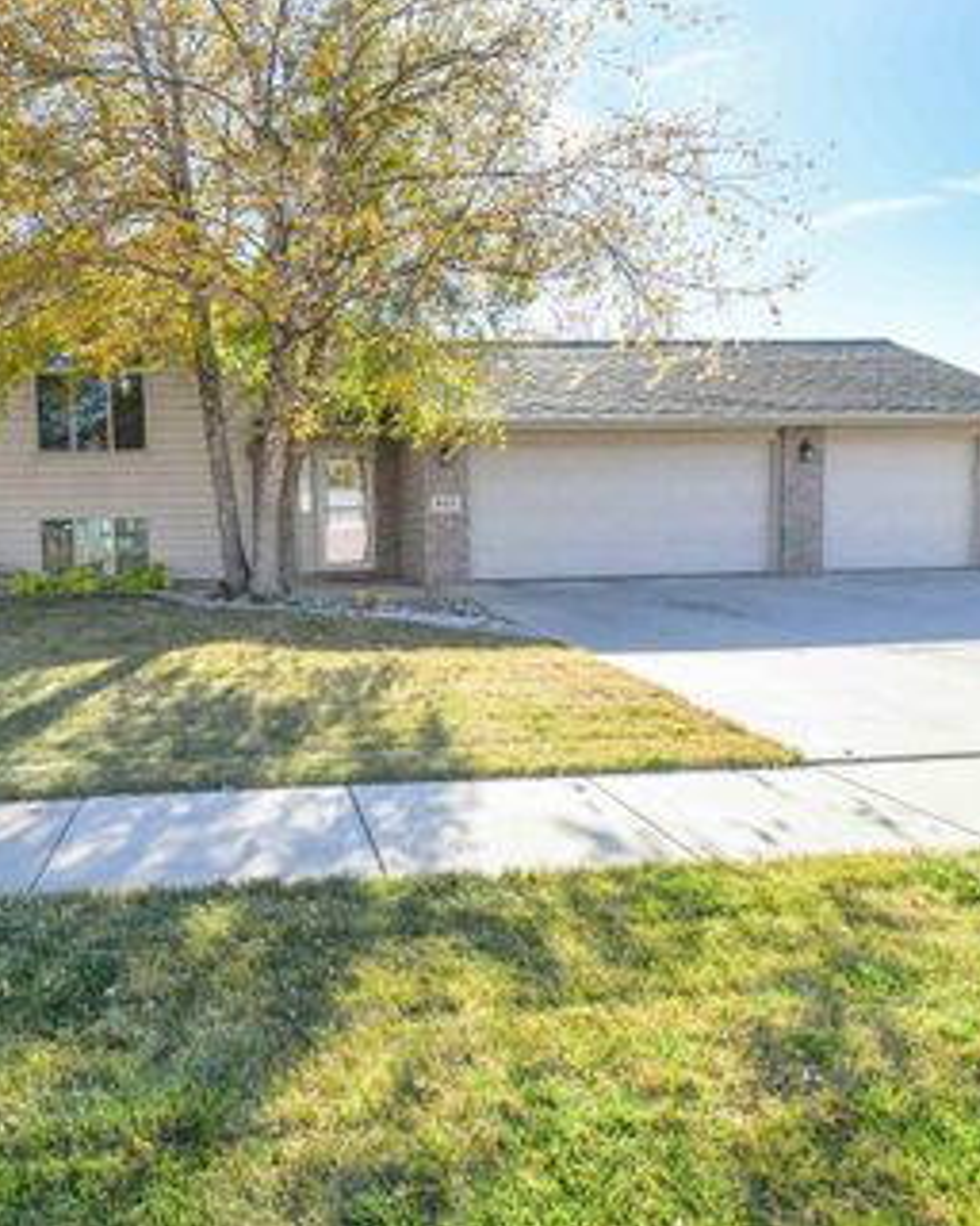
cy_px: 592
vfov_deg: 75.0
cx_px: 329
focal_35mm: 22
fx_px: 798
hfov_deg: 61.6
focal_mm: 10
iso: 800
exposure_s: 1/2000
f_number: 7.1
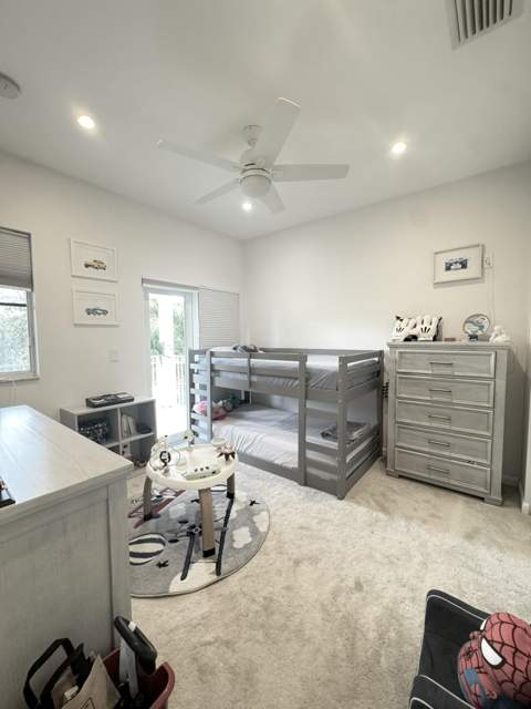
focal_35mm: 14
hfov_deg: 85.7
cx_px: 266
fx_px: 286
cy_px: 354
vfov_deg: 102.1
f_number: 2.2
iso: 500
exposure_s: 1/58
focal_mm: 2.22
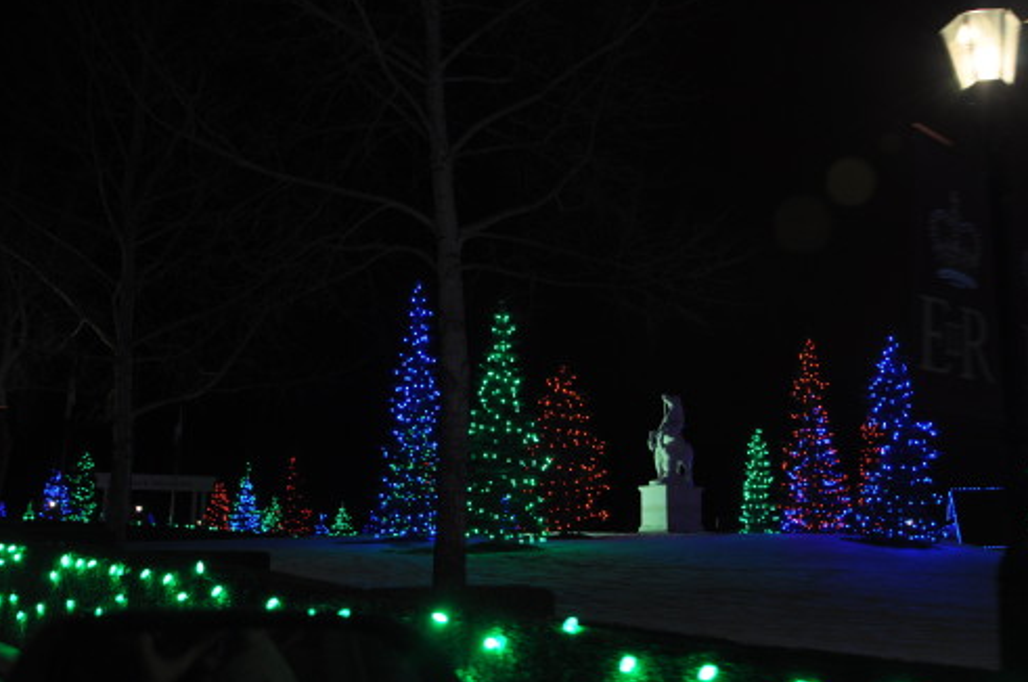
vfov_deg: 39.8
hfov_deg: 56.8
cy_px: 387
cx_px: 622
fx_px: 941
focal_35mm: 33
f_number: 4
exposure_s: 1/15
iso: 500
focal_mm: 18
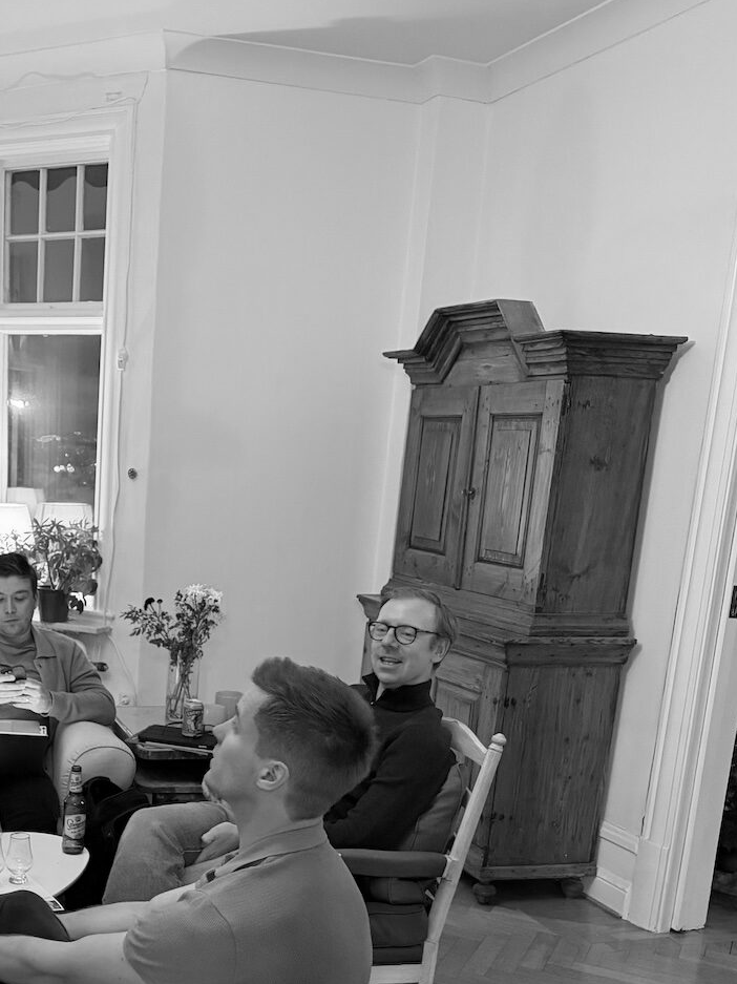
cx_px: 126
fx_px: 1165
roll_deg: -3.0
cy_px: 734
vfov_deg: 44.3
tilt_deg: -14.0
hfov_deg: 33.9
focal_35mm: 41
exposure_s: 1/33
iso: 800
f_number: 1.78
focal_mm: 6.76
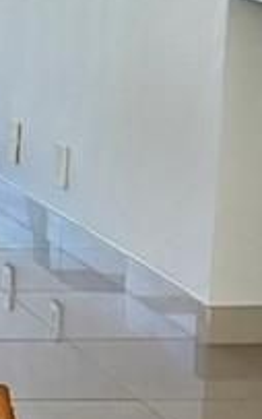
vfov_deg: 9.6
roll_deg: -1.7
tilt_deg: -9.8
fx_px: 2477
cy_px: 101
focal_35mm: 217
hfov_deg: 5.6
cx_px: -561
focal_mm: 5.7
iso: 50
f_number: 1.5
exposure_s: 1/194
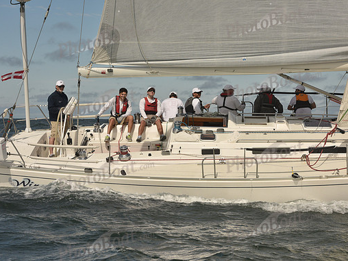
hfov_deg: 21.8
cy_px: 129
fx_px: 905
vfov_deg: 16.4
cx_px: 190
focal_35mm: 90
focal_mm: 82
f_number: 10
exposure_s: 1/1000
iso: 320
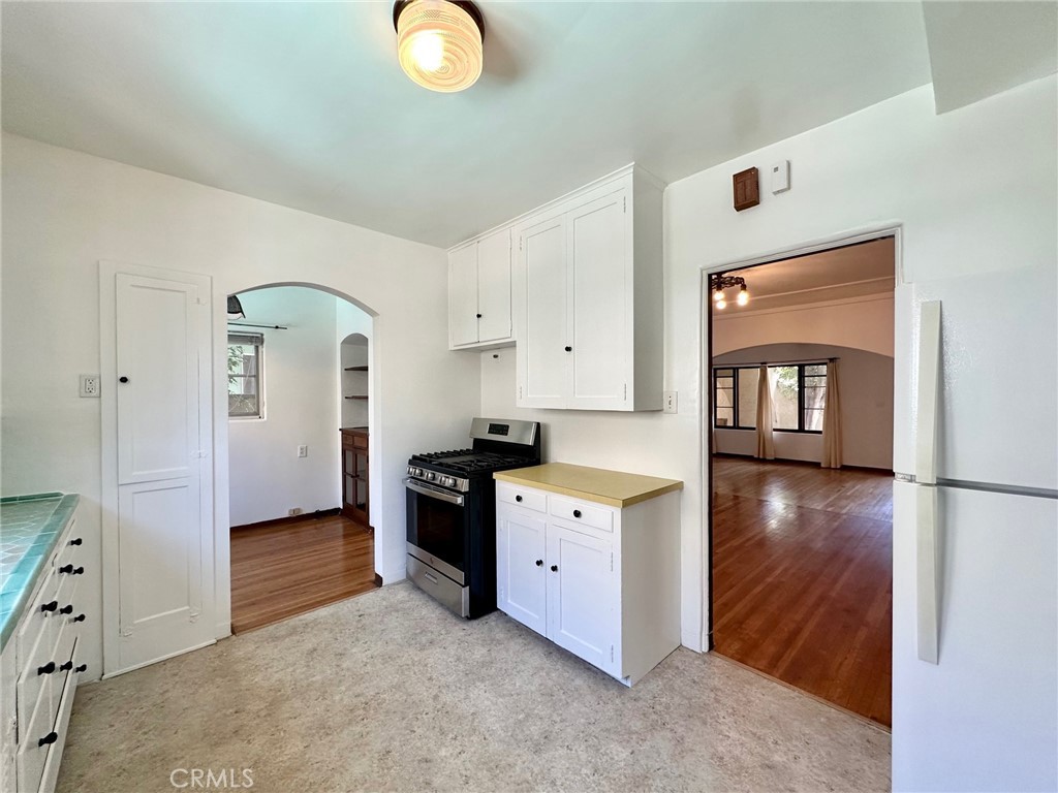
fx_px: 428
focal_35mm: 14
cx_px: 529
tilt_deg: -1.0
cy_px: 396
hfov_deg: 102.1
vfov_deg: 85.7
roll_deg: +0.4
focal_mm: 2.22
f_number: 2.2
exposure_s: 1/120
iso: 160
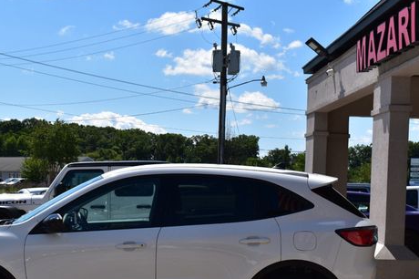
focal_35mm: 71
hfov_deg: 28.3
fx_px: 826
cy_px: 191
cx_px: 137
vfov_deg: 19.1
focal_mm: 34
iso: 200
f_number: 11
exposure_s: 1/500
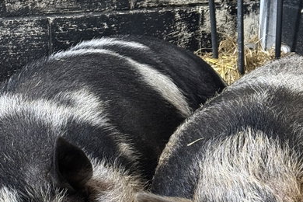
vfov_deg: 12.2
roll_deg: -1.5
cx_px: 172
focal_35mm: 111
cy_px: 209
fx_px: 934
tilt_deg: -20.4
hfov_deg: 18.4
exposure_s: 1/40
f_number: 1.78
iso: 250
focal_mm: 6.76
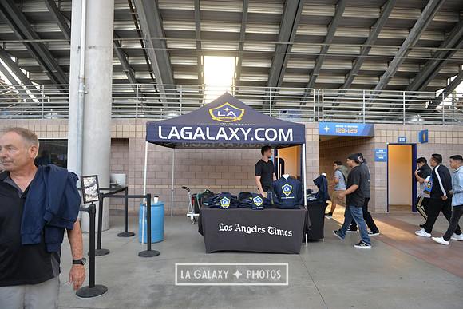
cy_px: 154
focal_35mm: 24
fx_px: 309
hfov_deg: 73.7
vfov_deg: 53.2
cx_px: 232
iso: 1100
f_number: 2.8
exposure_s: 1/640
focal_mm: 24
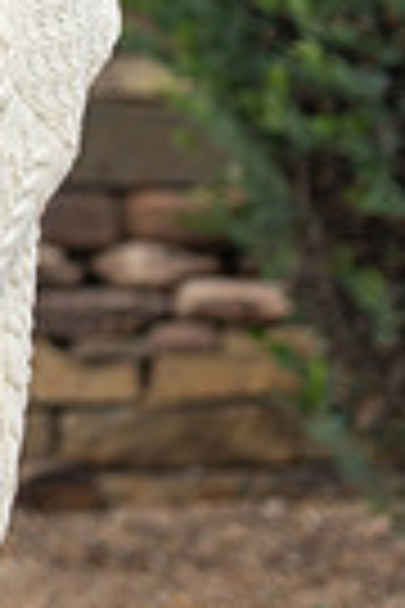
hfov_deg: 3.0
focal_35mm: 451
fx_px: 7610
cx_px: -621
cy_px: -110
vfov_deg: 4.6
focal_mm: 105
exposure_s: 1/200
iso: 100
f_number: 4
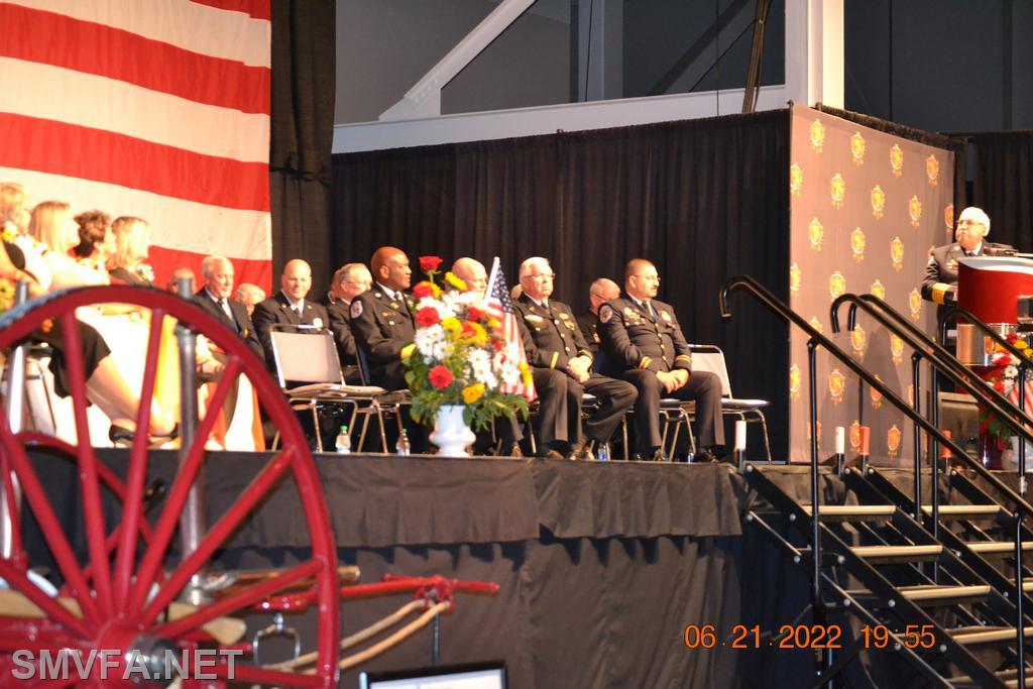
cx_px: 516
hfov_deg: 24.6
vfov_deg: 16.6
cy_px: 344
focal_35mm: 82
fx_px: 2367
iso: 3200
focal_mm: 55
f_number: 4
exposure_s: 1/60
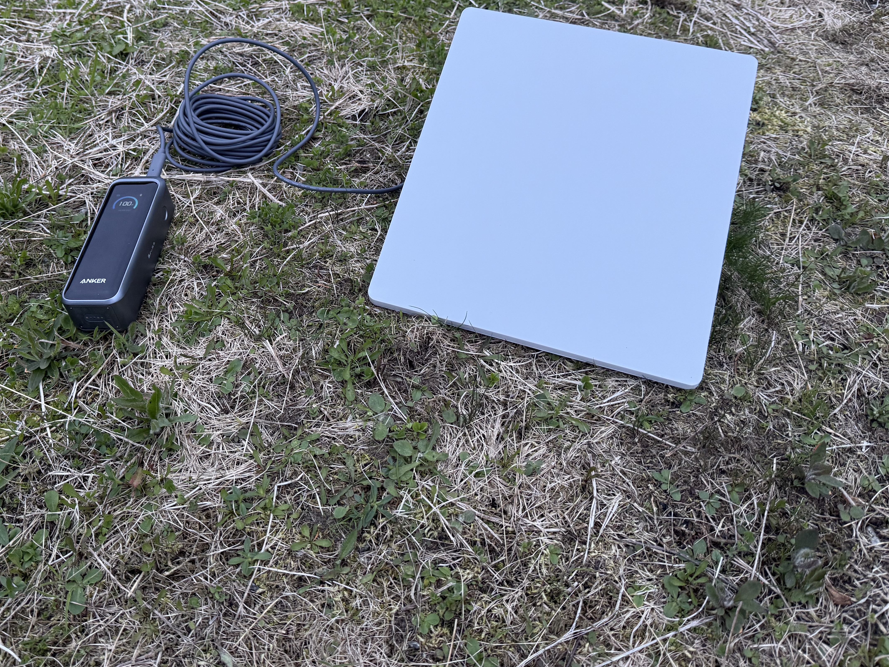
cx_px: 371
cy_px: 234
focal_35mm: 32
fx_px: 822
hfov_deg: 56.5
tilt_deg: -46.0
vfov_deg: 43.7
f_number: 1.78
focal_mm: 6.76
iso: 200
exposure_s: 1/75
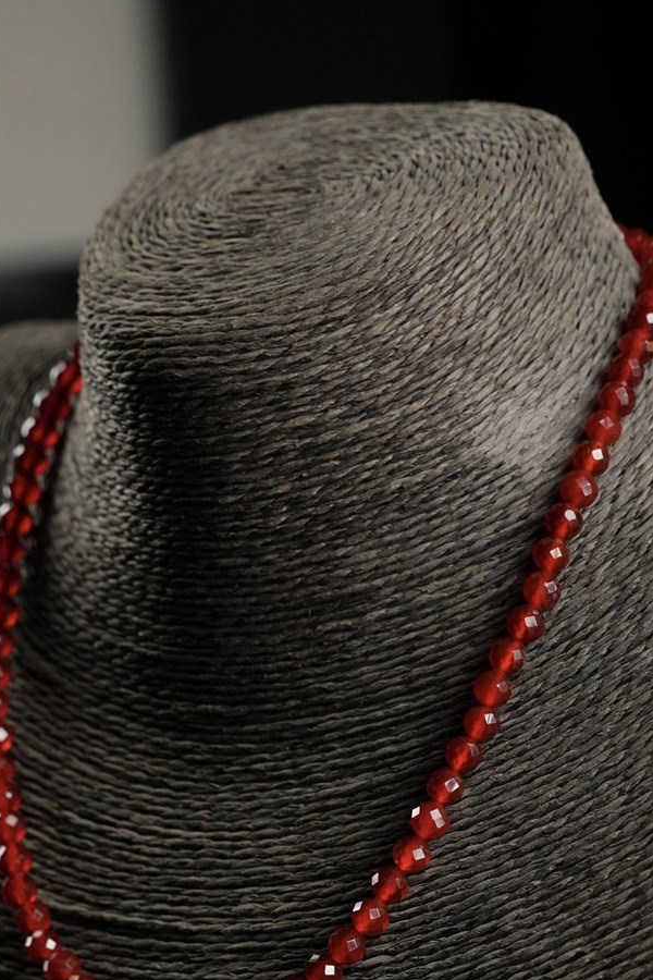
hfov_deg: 10.9
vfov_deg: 16.2
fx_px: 3428
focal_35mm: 126
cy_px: 612
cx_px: 319
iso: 1000
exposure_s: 1/160
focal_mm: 70
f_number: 6.3
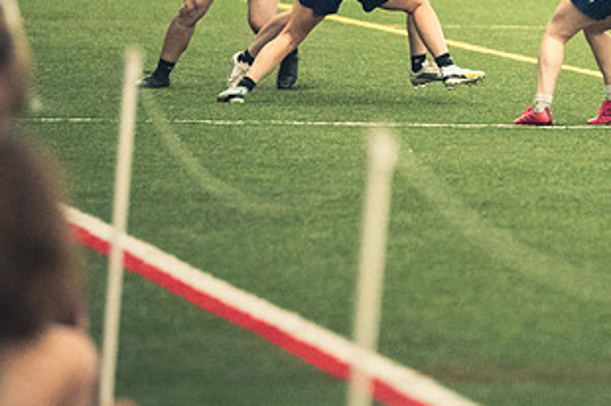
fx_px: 9511
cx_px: 570
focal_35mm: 561
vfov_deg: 2.4
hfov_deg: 3.7
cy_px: 45
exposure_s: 1/500
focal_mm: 200
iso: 12800
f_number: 2.8
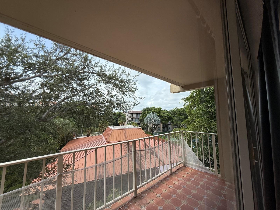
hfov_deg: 102.1
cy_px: 105
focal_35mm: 14
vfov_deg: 85.7
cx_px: 140
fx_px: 113
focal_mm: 2.22
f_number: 2.2
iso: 50
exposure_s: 1/1497
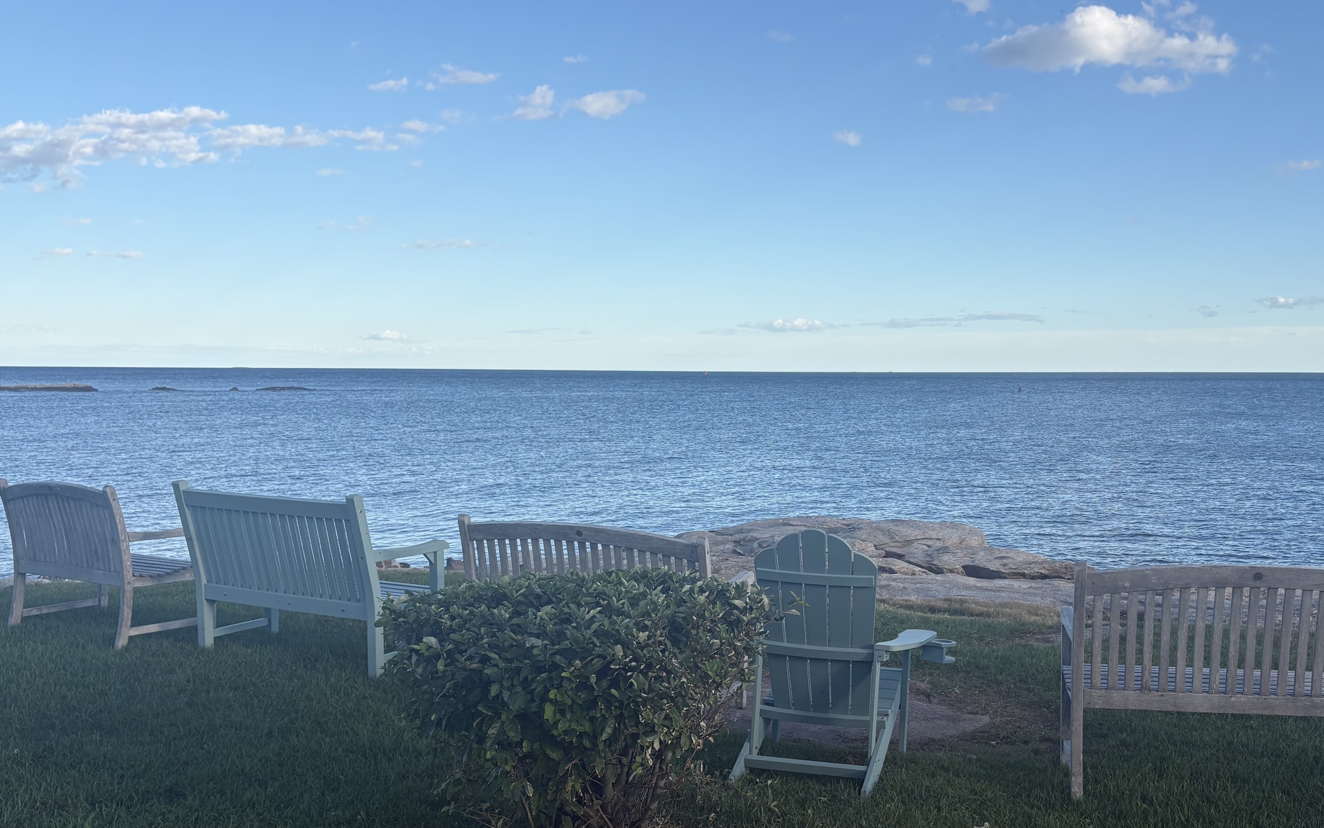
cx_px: 812
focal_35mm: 37
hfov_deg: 52.3
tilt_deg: -4.6
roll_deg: -0.4
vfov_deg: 34.4
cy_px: 484
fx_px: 1335
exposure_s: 1/2451
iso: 50
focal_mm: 5.96
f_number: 1.6
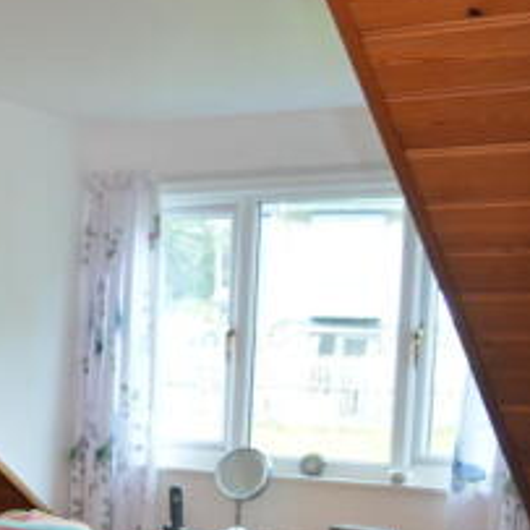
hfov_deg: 21.2
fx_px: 1282
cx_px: -162
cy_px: 530
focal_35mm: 74
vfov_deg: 22.5
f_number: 4
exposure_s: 1/15
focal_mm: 18
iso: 100
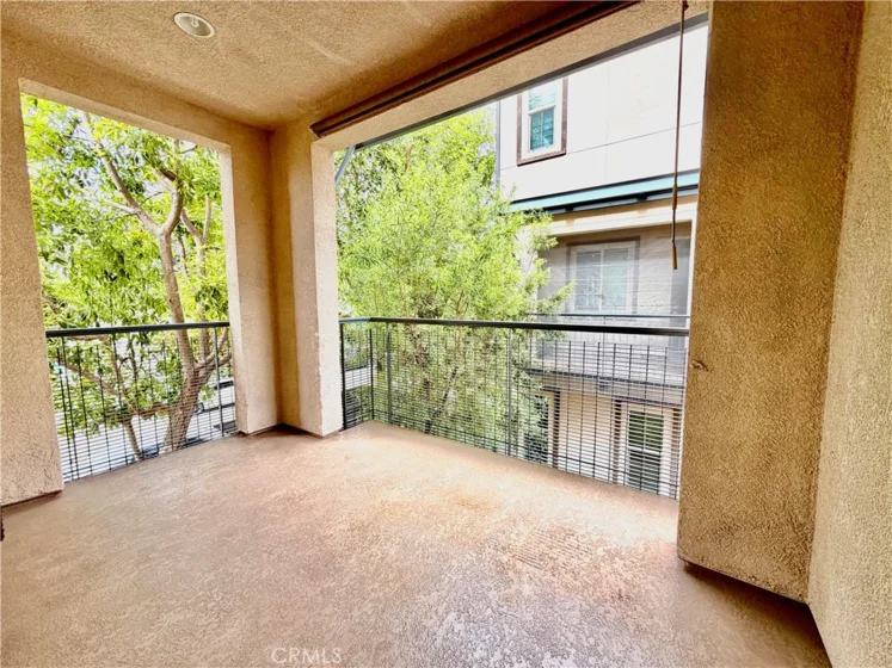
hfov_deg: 102.1
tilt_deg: -5.5
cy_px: 334
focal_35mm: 14
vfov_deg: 85.7
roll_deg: +0.6
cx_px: 446
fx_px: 361
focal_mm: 2.22
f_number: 2.2
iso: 40
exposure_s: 1/121
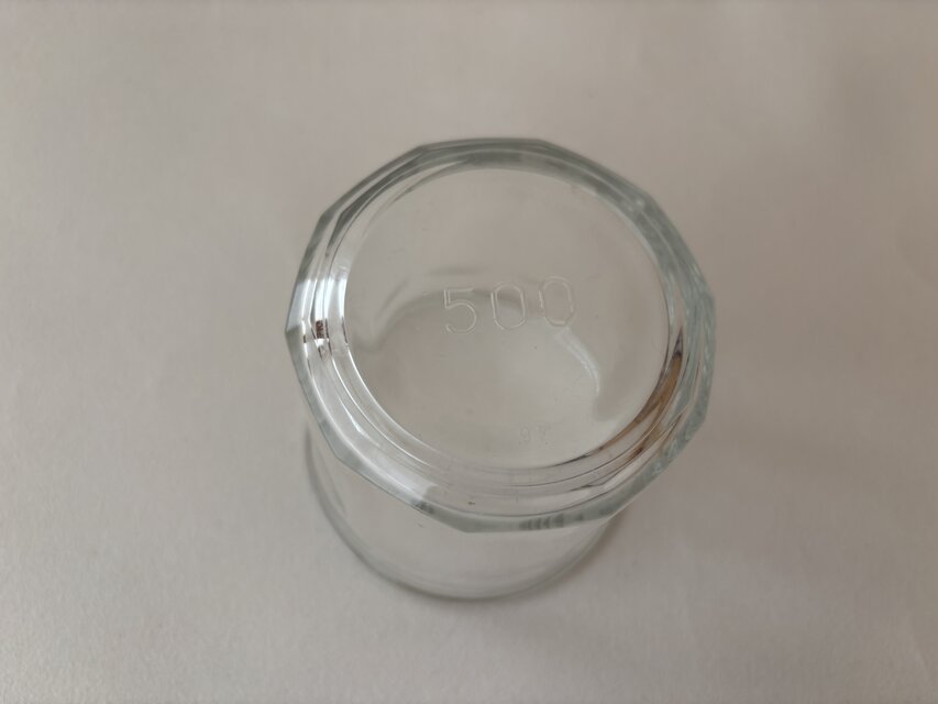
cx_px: 469
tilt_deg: -67.5
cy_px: 352
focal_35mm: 26
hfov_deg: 67.3
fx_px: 705
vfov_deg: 53.1
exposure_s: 1/121
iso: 50
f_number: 1.6
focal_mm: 5.96
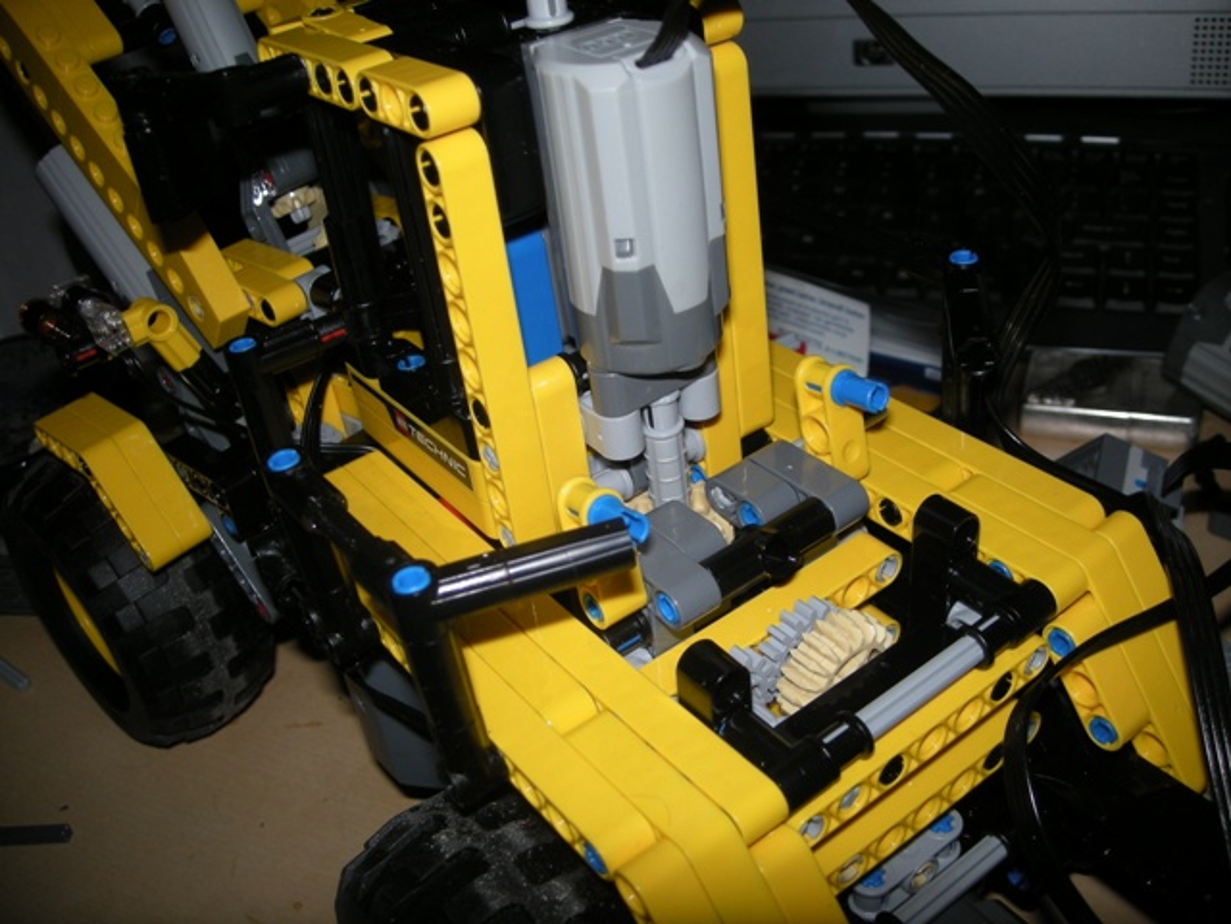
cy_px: 462
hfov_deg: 52.6
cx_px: 616
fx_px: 1245
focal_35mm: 35
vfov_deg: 40.7
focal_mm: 5.7
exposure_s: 1/60
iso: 64
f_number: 5.7
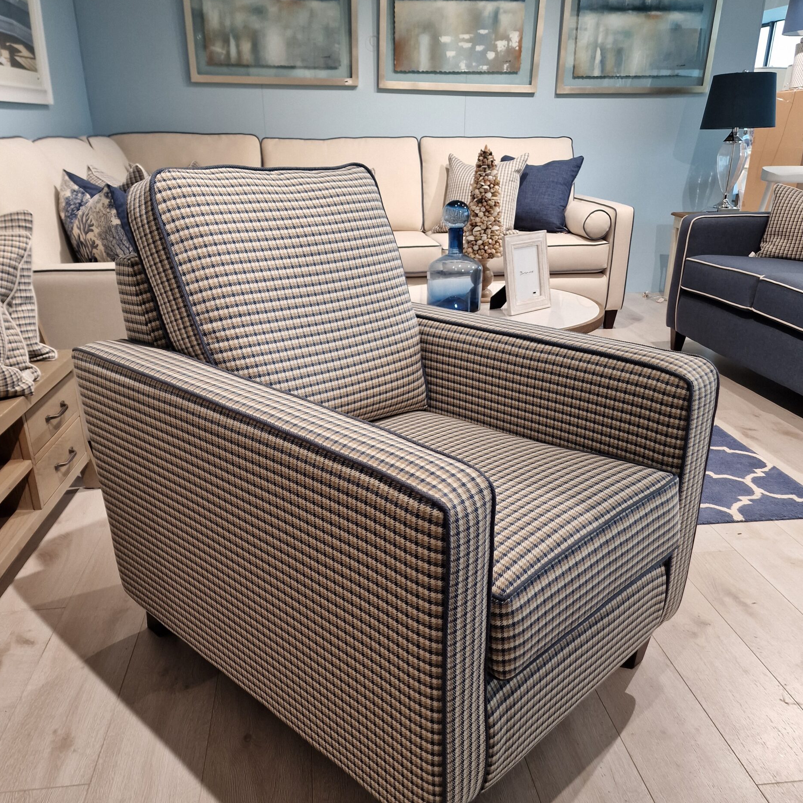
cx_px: 397
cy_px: 464
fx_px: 735
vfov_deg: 57.0
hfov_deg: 57.3
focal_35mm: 28
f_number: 1.8
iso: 160
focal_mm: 6.4
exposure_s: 1/100
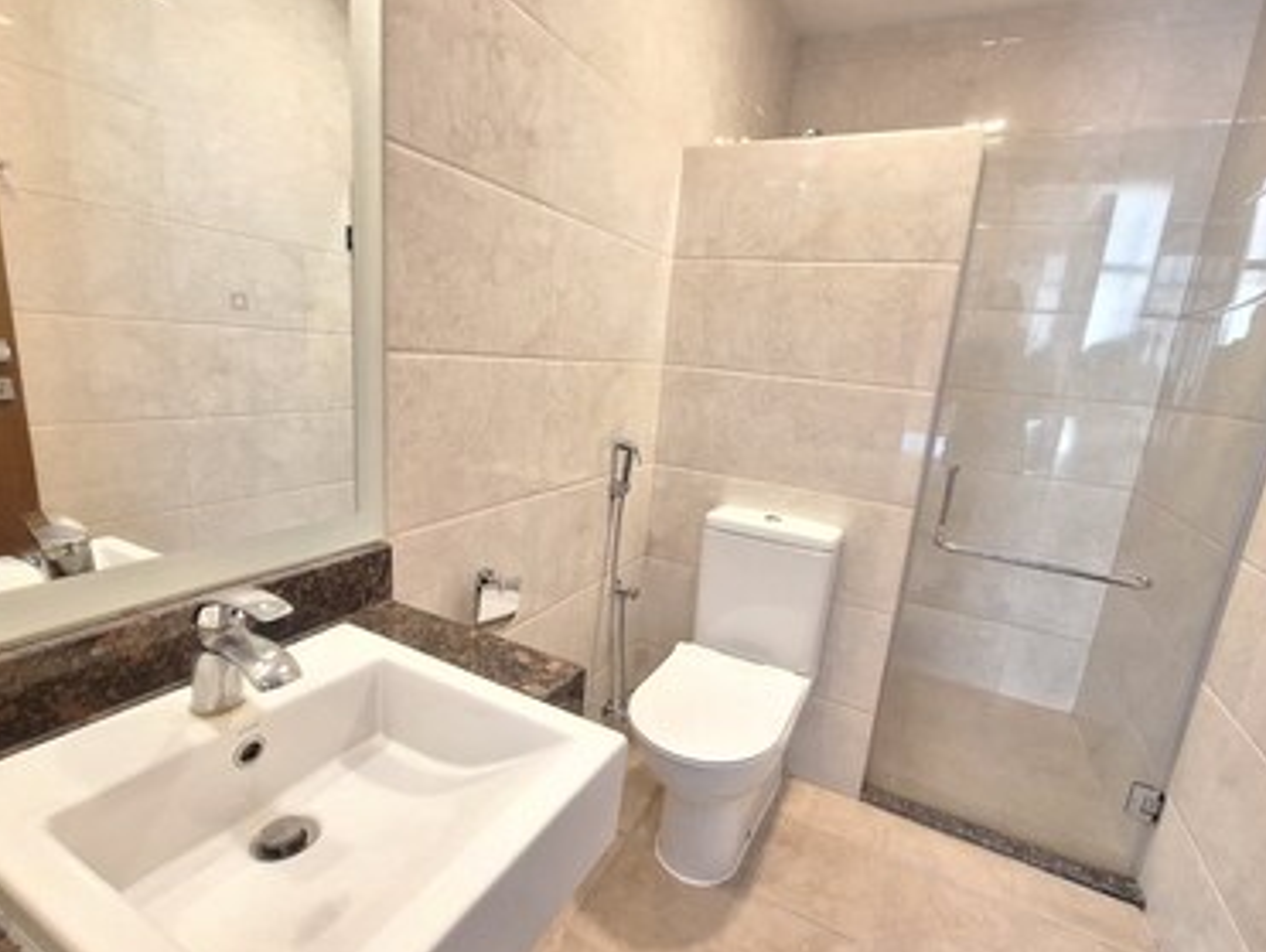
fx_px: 586
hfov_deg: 94.4
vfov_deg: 78.2
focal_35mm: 16
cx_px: 643
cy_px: 486
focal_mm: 1.74
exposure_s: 1/25
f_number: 2.2
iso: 250
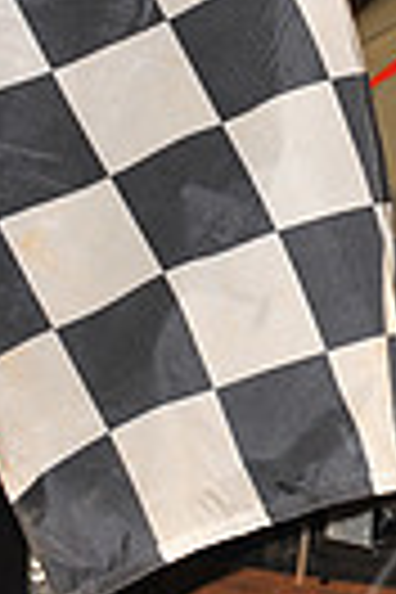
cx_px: 443
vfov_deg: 7.5
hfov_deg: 5.0
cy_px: 108
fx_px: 4504
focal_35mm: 273
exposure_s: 1/250
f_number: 8
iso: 640
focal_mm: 80
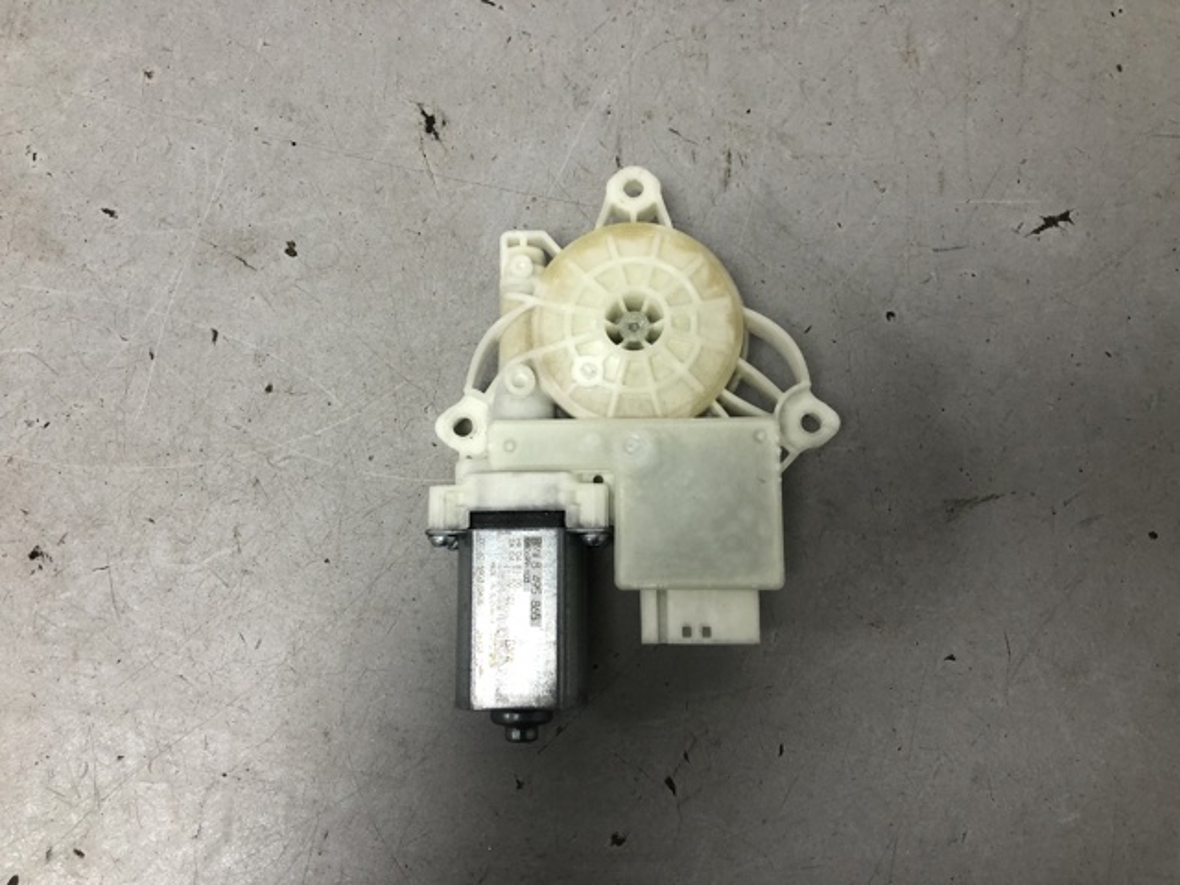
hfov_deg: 63.4
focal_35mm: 28
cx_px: 590
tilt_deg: -72.0
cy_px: 442
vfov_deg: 49.7
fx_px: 954
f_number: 1.8
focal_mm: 4
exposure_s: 1/33
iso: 32
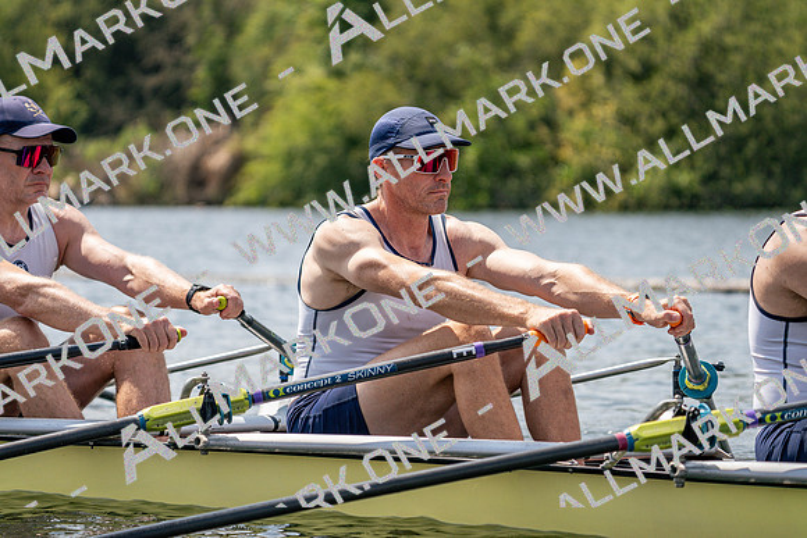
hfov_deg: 10.3
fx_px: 4484
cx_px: 404
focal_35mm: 200
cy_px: 269
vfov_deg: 6.9
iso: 200
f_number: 5.6
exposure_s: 1/1600
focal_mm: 200
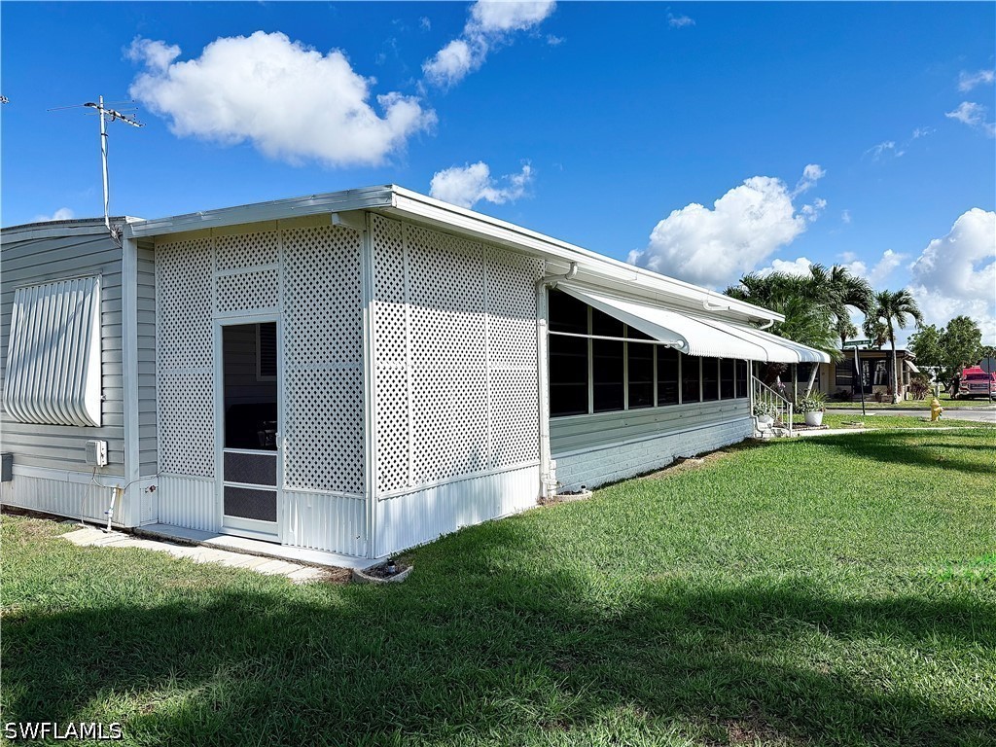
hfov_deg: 71.6
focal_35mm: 24
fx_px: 691
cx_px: 498
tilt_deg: +1.0
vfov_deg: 56.8
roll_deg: +0.7
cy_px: 374
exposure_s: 1/7353
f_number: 1.78
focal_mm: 6.76
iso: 80
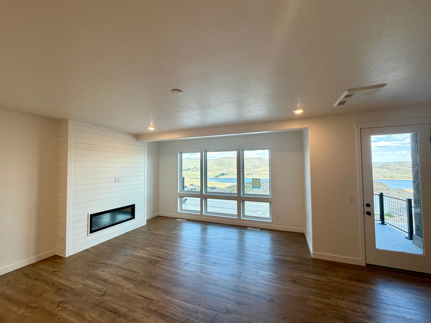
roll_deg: +0.3
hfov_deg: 102.1
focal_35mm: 14
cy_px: 162
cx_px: 216
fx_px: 174
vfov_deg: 85.7
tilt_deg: +2.1
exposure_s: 1/120
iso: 100
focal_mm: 2.22
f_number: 2.2
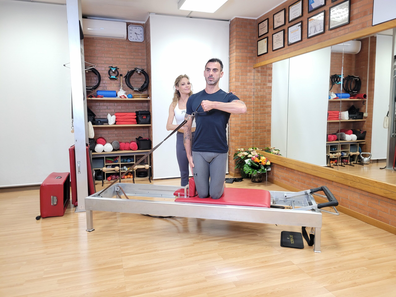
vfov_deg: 53.1
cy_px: 148
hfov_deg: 67.3
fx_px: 297
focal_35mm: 26
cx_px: 198
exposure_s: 1/50
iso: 200
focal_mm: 5.4
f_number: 1.8
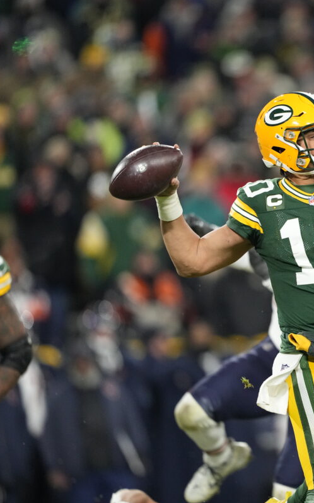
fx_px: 8408
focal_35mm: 614
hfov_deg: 2.1
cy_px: 251
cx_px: 353
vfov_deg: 3.4
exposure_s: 1/2000
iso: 4000
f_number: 2.8
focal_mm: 400
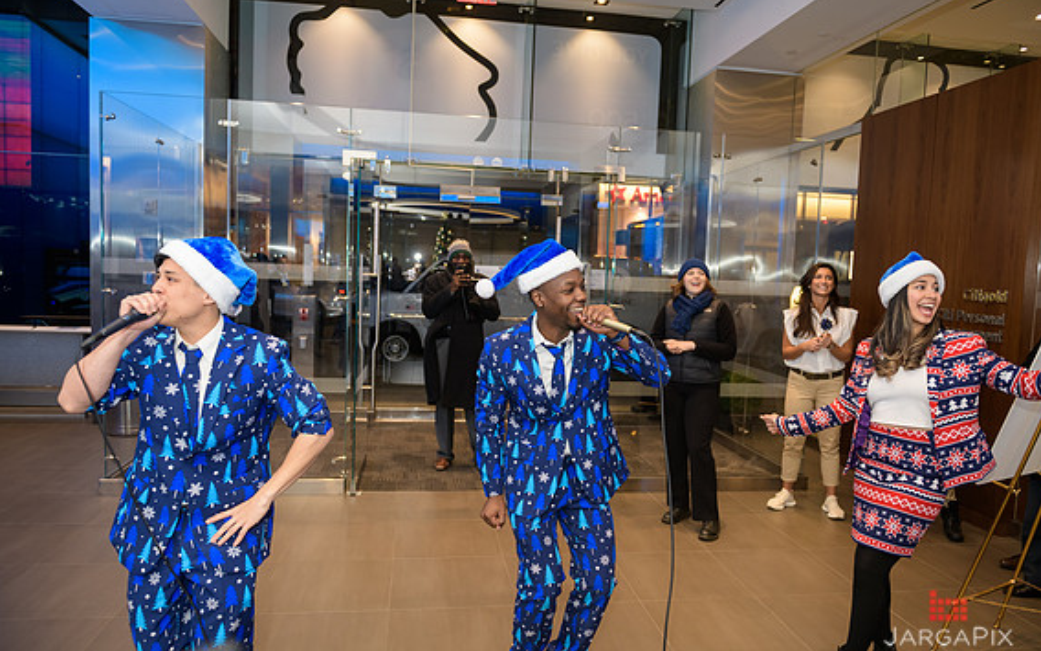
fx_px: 709
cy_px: 331
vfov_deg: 49.3
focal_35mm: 25
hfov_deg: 72.5
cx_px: 528
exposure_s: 1/125
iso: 400
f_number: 3.2
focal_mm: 24
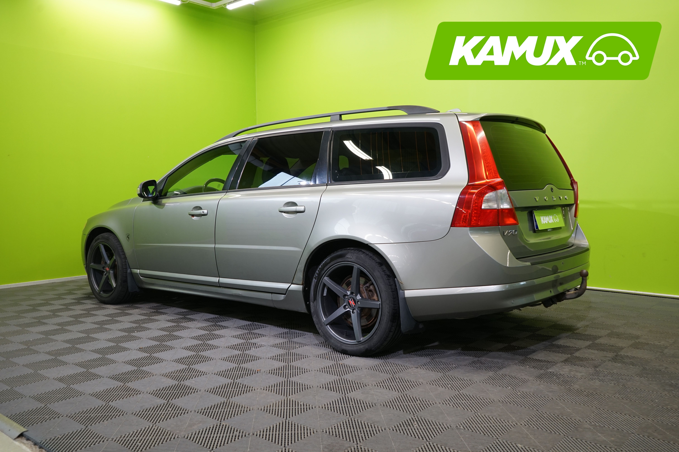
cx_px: 340
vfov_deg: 42.3
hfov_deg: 60.3
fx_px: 585
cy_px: 226
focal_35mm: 31
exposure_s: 1/30
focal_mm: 31
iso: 640
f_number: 6.3
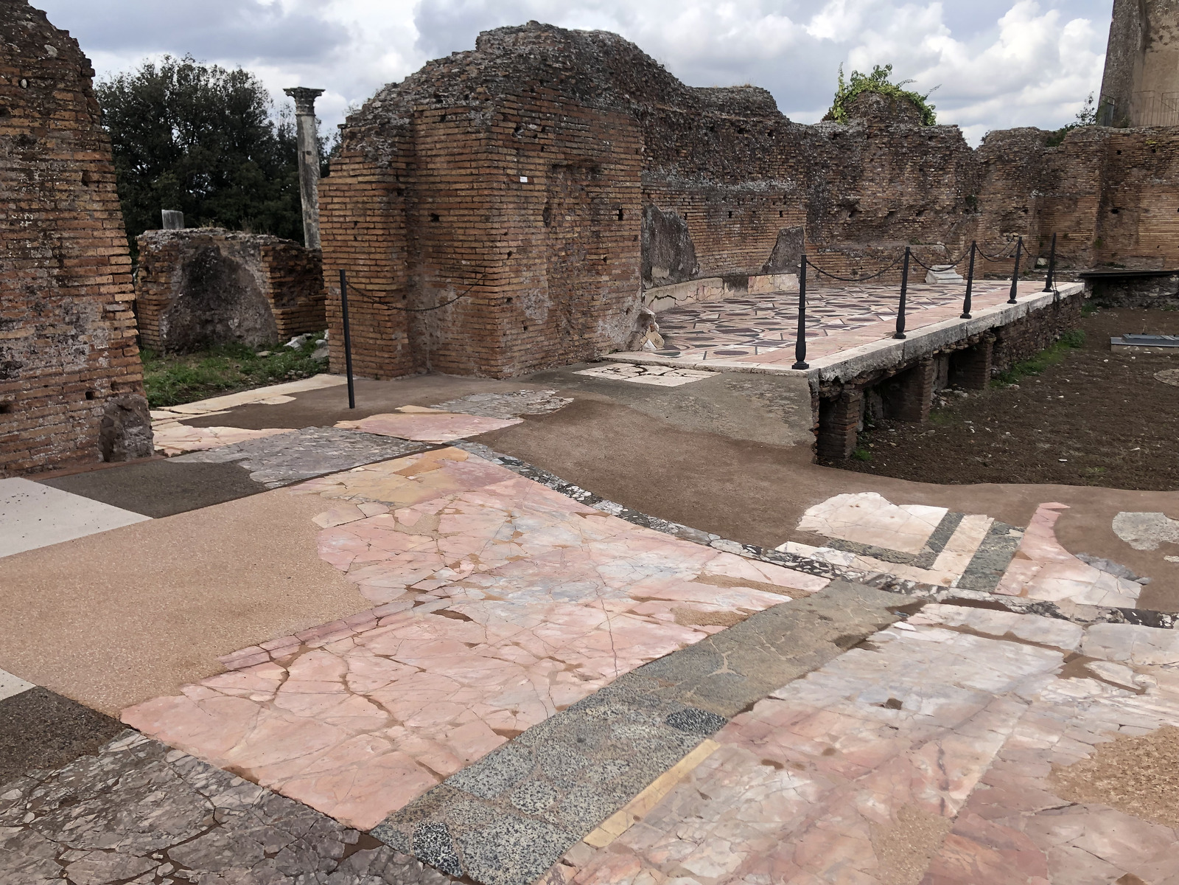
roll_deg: +1.6
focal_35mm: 28
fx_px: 954
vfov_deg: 49.7
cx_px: 590
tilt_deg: -13.4
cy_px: 442
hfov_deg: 63.4
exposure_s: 1/774
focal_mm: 4
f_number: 1.8
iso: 20
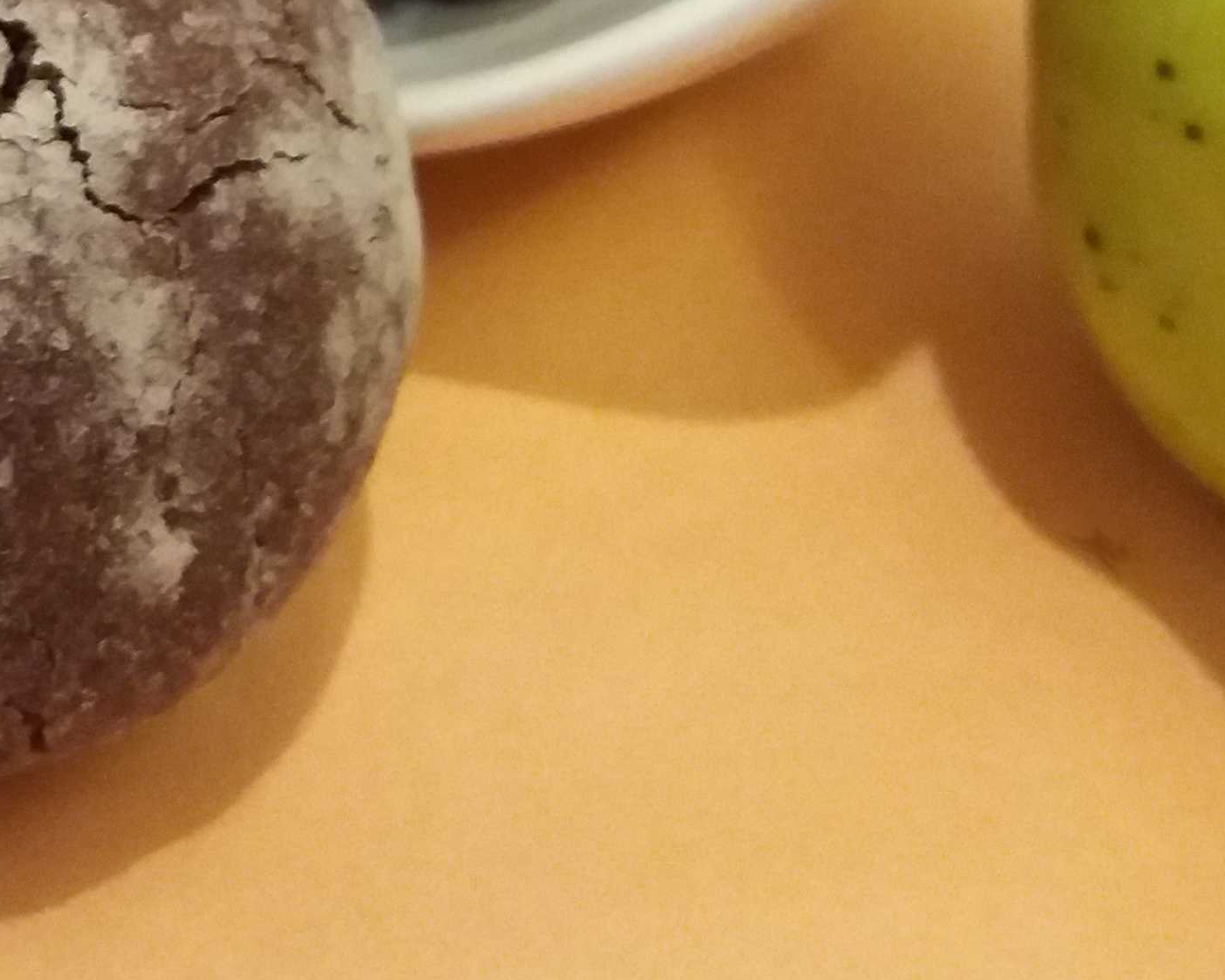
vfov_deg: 18.0
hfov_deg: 23.0
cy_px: -190
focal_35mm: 81
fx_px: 2936
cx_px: 138
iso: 320
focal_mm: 3.7
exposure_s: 1/17
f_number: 1.9
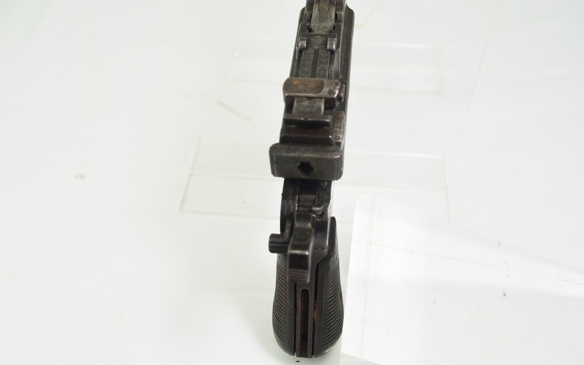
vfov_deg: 32.0
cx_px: 293
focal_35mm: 40
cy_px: 186
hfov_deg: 49.3
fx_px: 637
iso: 200
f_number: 7.1
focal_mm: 26
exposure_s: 1/200
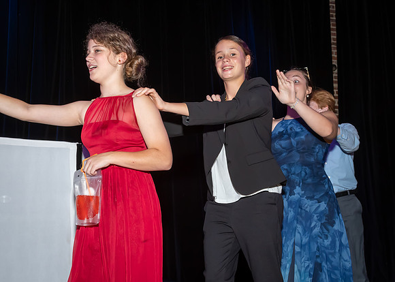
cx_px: 172
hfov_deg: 40.5
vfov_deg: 29.4
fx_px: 534
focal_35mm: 48
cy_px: 182
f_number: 6.3
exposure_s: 1/250
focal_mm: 19
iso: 640
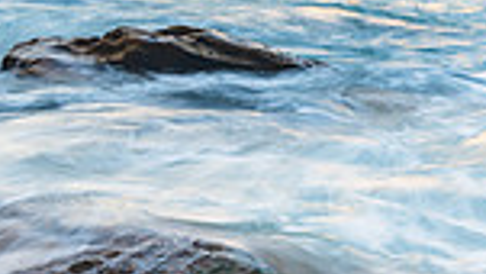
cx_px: 412
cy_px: -230
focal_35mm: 195
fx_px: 2513
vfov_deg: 6.1
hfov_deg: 11.0
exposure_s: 1/2.5
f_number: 9
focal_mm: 48
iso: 80
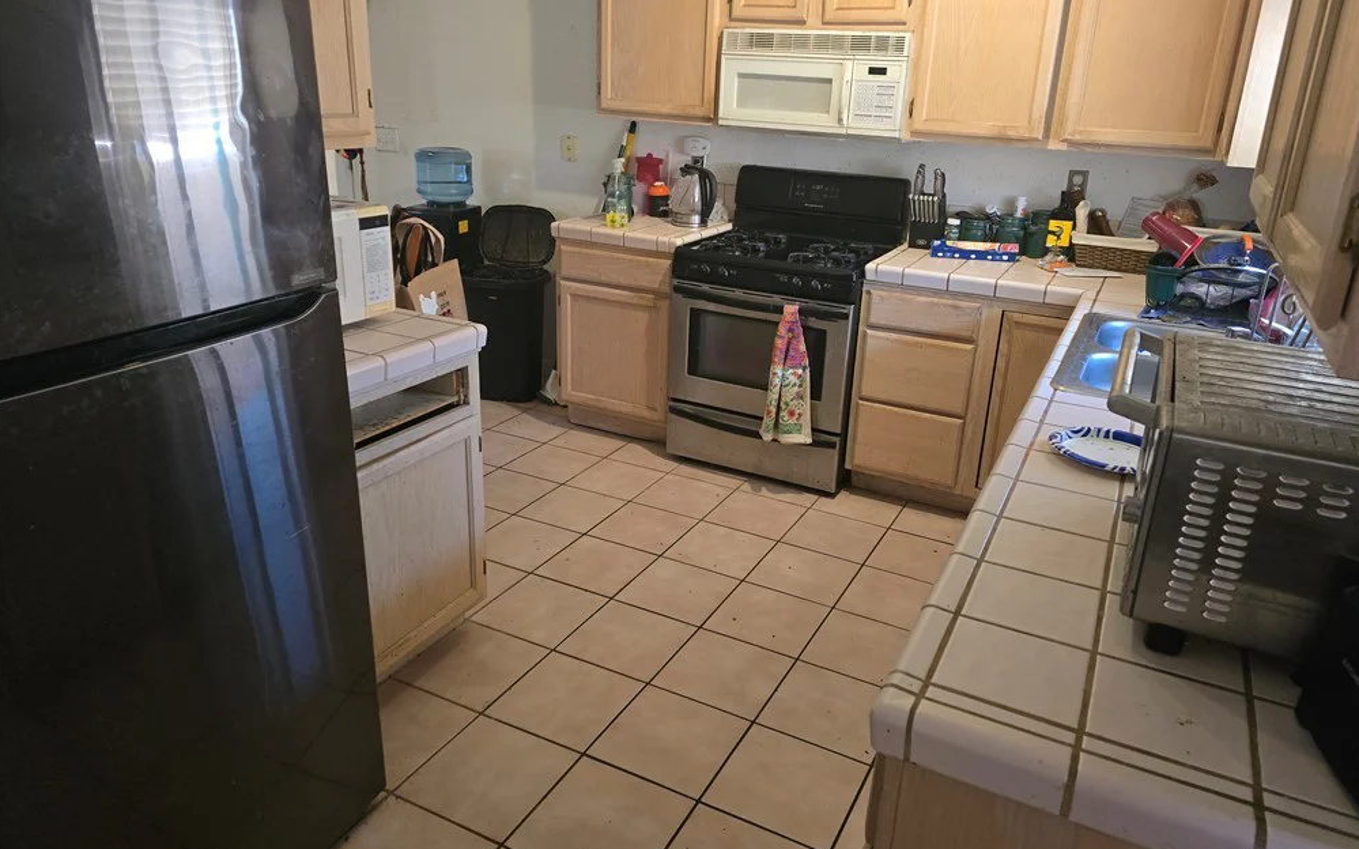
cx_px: 688
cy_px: 401
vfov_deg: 49.2
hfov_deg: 72.6
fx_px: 926
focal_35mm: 25
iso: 1000
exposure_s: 1/120
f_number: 1.7
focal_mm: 6.3
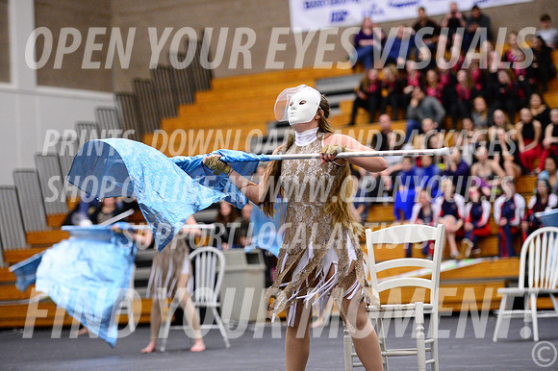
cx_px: 279
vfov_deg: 11.8
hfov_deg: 17.7
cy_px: 186
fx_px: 1797
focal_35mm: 116
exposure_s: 1/320
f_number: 2.8
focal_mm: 116
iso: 6400
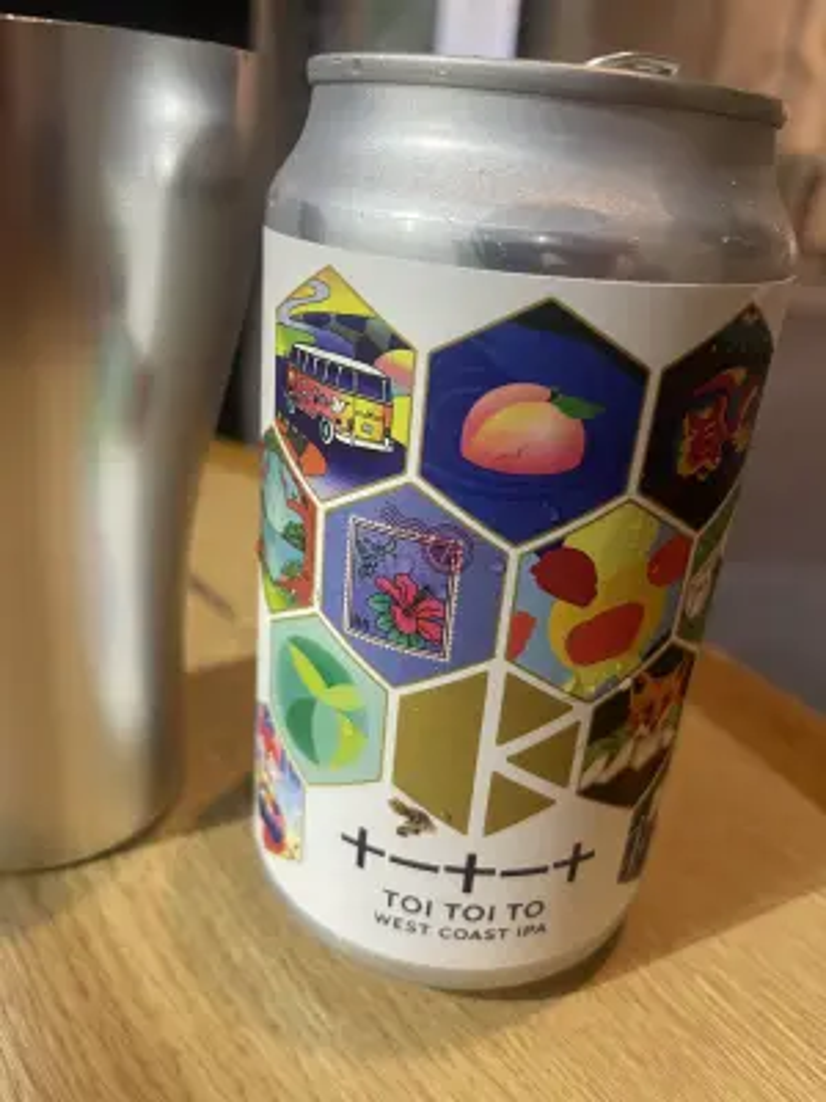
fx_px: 827
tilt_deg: -24.9
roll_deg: -6.2
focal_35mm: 26
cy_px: 551
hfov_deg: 53.1
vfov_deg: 67.3
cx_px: 413
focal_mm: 4.2
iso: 250
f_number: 1.6
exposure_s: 1/60
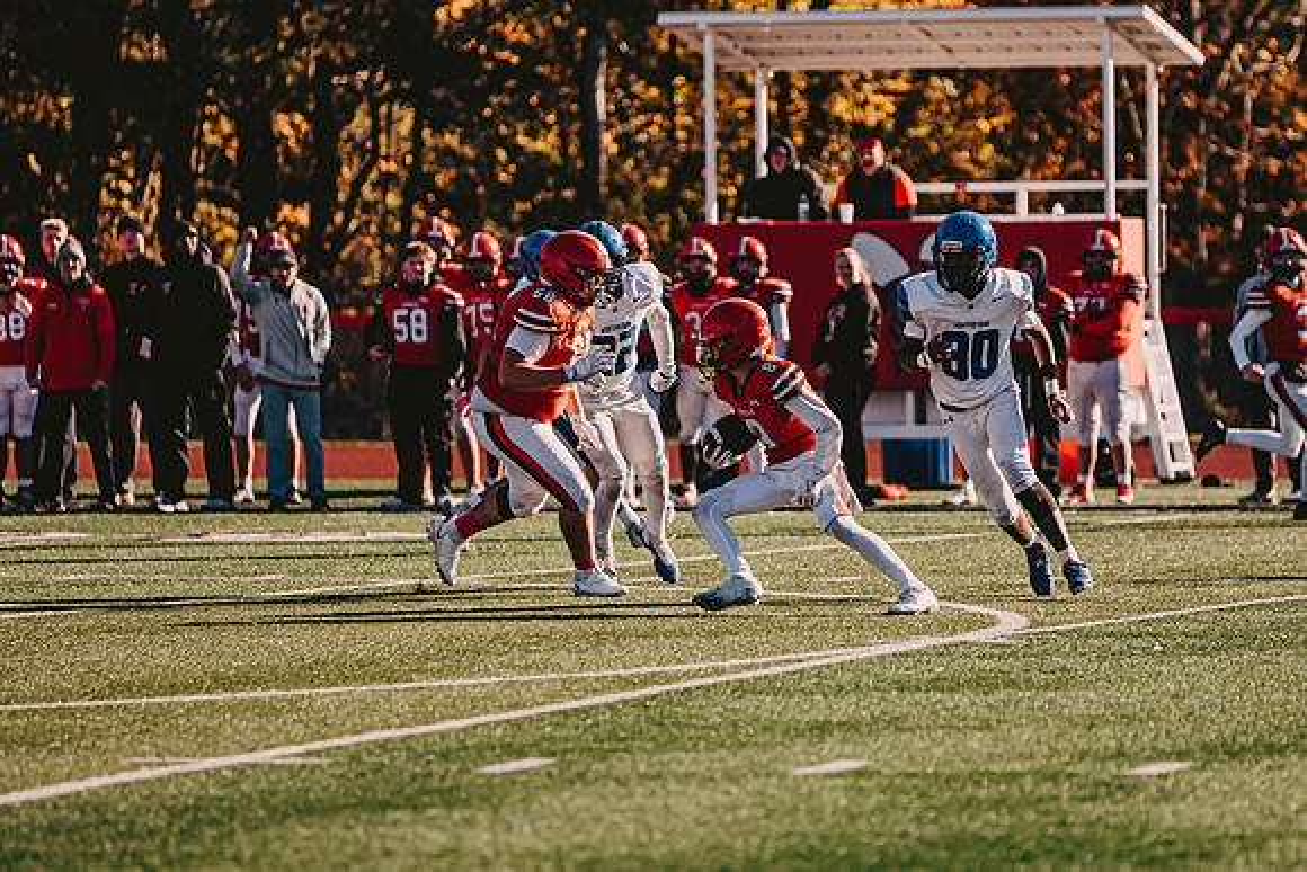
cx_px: 807
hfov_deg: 7.6
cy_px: 387
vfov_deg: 5.1
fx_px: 9874
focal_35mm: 272
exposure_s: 1/2000
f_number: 3.2
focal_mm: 200
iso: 250
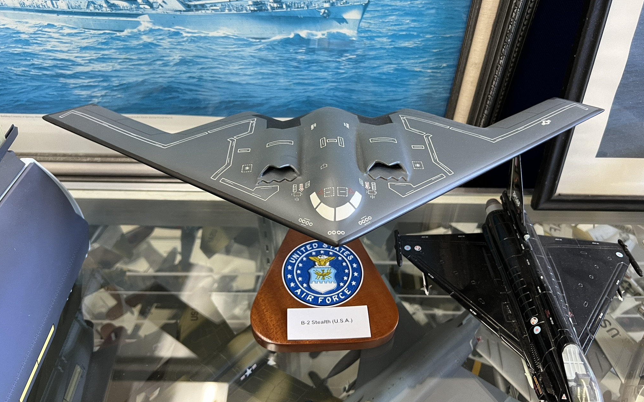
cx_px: 320
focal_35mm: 28
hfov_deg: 66.5
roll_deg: +0.7
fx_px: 491
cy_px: 187
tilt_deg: -43.6
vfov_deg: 44.5
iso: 160
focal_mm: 5.7
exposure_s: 1/60
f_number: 1.5
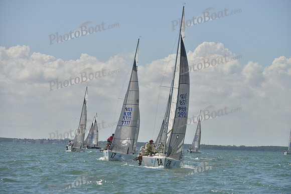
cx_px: 146
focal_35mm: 200
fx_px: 1617
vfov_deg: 6.9
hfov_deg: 10.3
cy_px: 97
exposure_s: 1/1250
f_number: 7.1
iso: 200
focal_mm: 200
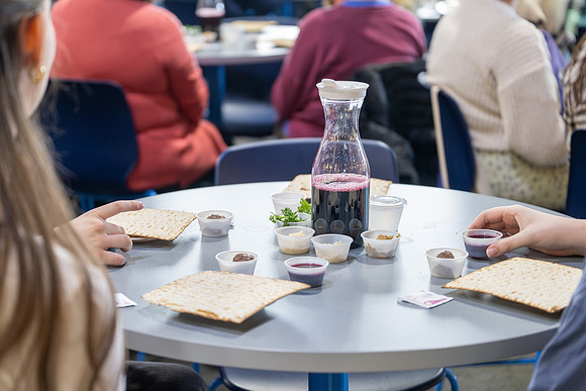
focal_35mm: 75
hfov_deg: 27.0
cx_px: 273
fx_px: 1218
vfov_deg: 18.2
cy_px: 209
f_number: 2.8
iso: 800
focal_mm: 70
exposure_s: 1/100
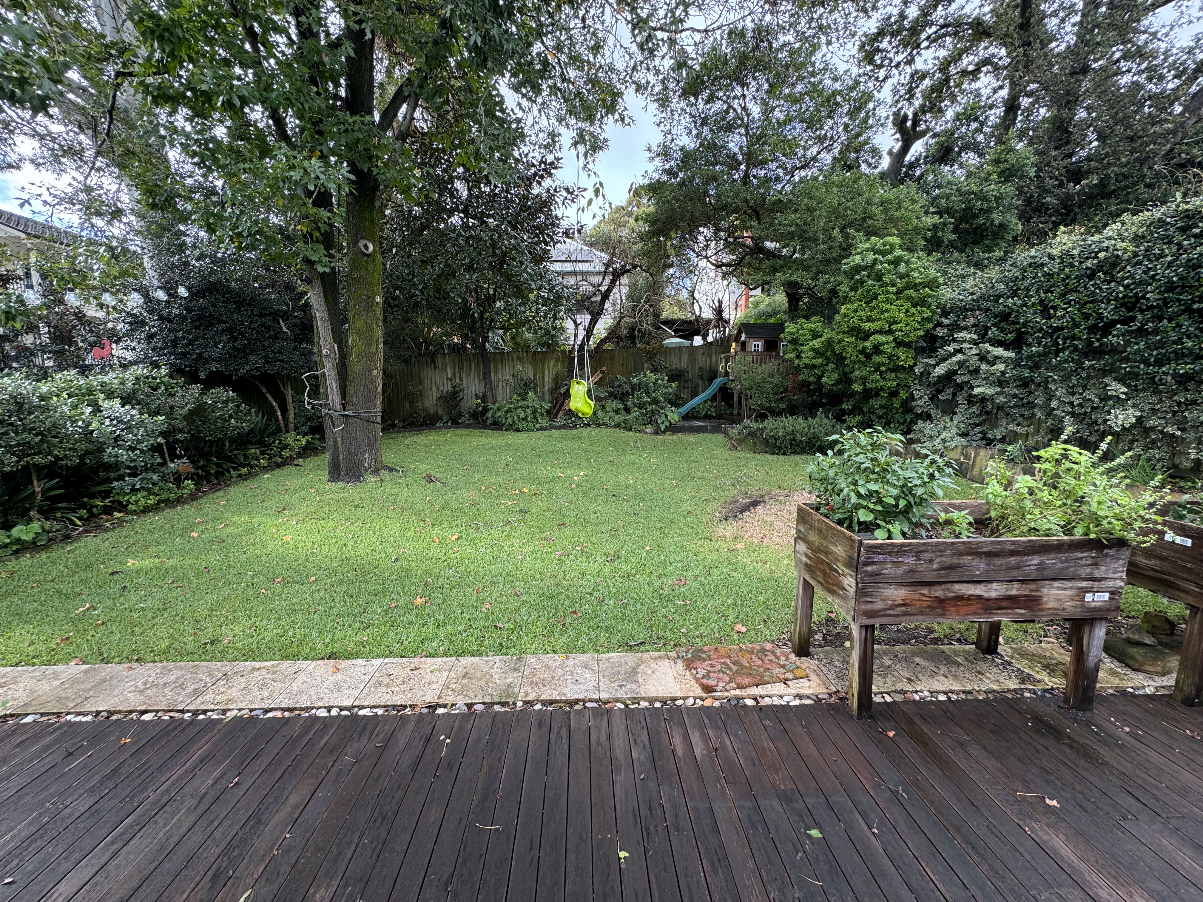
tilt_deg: -5.5
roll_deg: +0.3
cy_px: 451
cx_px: 602
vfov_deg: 85.7
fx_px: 487
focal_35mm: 14
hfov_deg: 102.1
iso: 40
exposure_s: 1/139
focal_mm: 2.22
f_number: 2.2
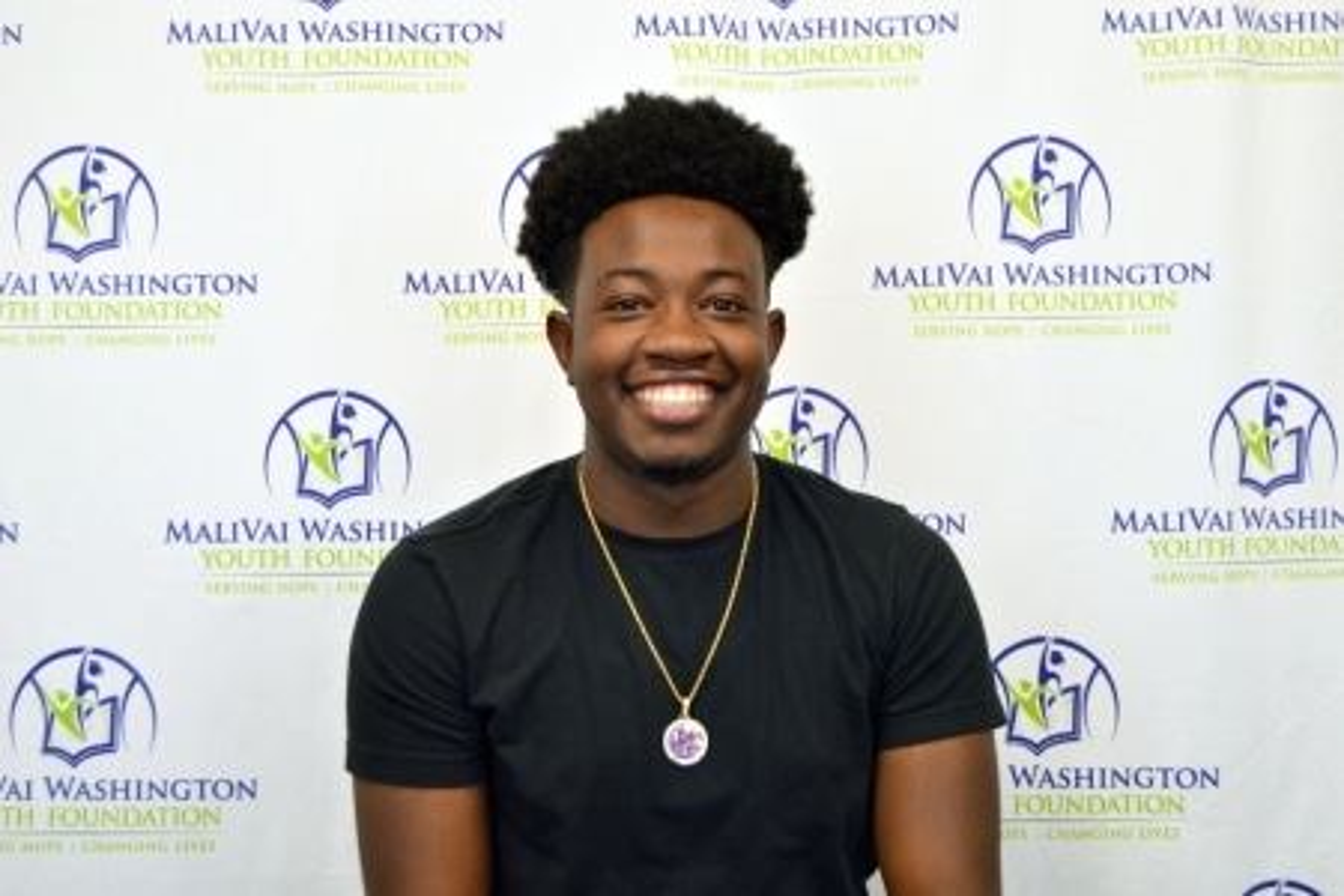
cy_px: 448
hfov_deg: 35.1
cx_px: 672
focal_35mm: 57
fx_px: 2128
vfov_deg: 23.8
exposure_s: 1/60
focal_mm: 38
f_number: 4.8
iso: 560
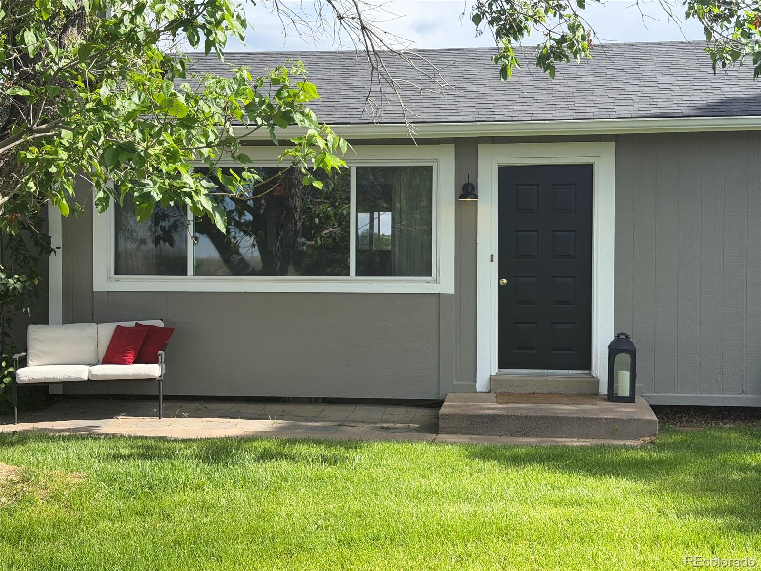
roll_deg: +0.2
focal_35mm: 48
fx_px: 1055
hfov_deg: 39.7
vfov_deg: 30.3
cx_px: 380
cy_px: 286
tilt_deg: -1.7
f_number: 1.78
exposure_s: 1/1795
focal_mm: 6.76
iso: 64
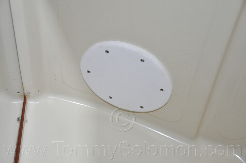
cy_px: 82
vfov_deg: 18.9
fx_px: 491
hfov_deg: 28.1
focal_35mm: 72
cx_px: 123
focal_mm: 48
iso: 800
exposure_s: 1/60
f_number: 4.8
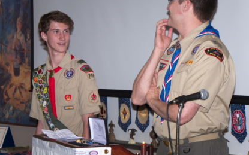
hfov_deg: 16.1
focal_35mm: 130
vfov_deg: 10.1
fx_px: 882
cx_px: 124
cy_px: 64
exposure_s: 1/125
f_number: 5.2
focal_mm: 61
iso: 200
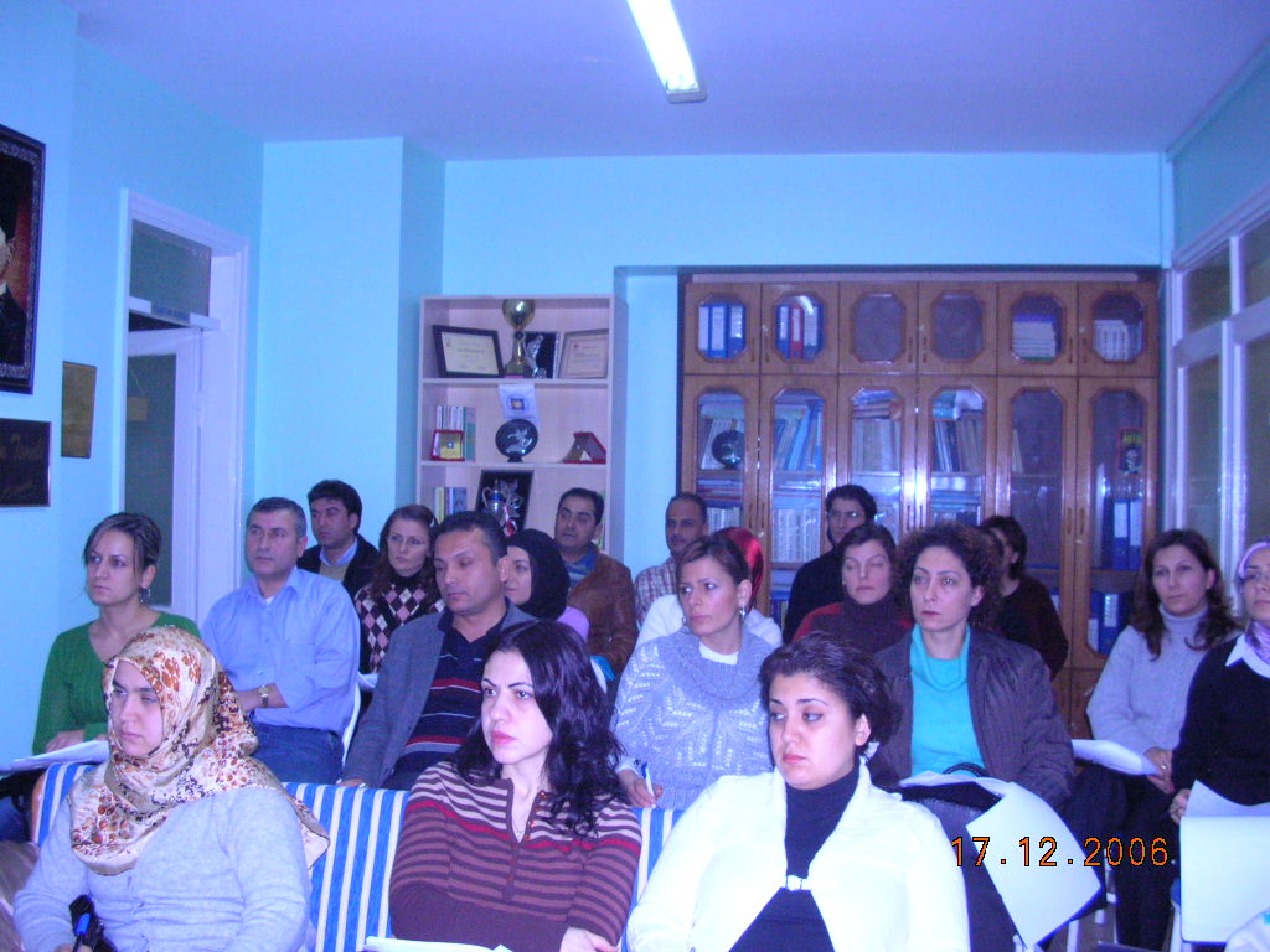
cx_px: 635
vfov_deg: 40.7
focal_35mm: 35
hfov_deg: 52.6
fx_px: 1284
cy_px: 476
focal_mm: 5.8
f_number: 2.8
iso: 200
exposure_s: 1/60.1
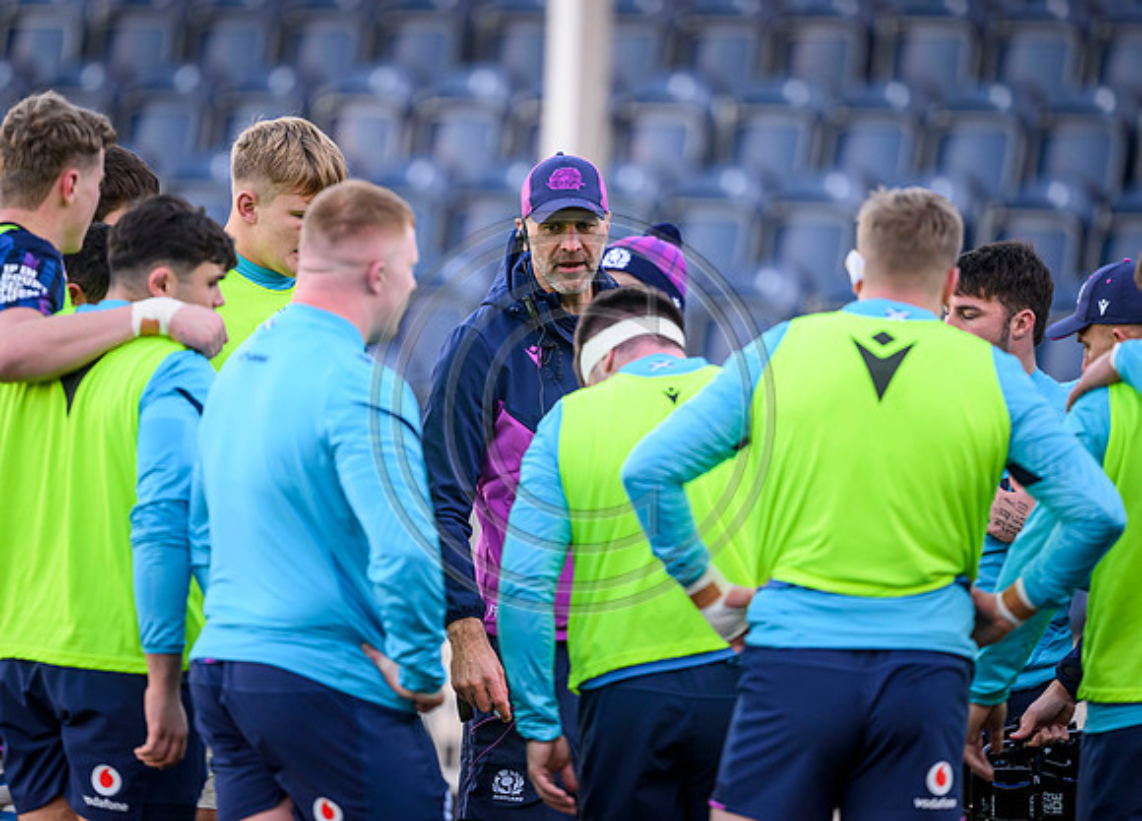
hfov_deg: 4.1
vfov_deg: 2.9
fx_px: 15982
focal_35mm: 492
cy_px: 341
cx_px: 579
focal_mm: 400
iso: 1250
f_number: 3.2
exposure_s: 1/1600
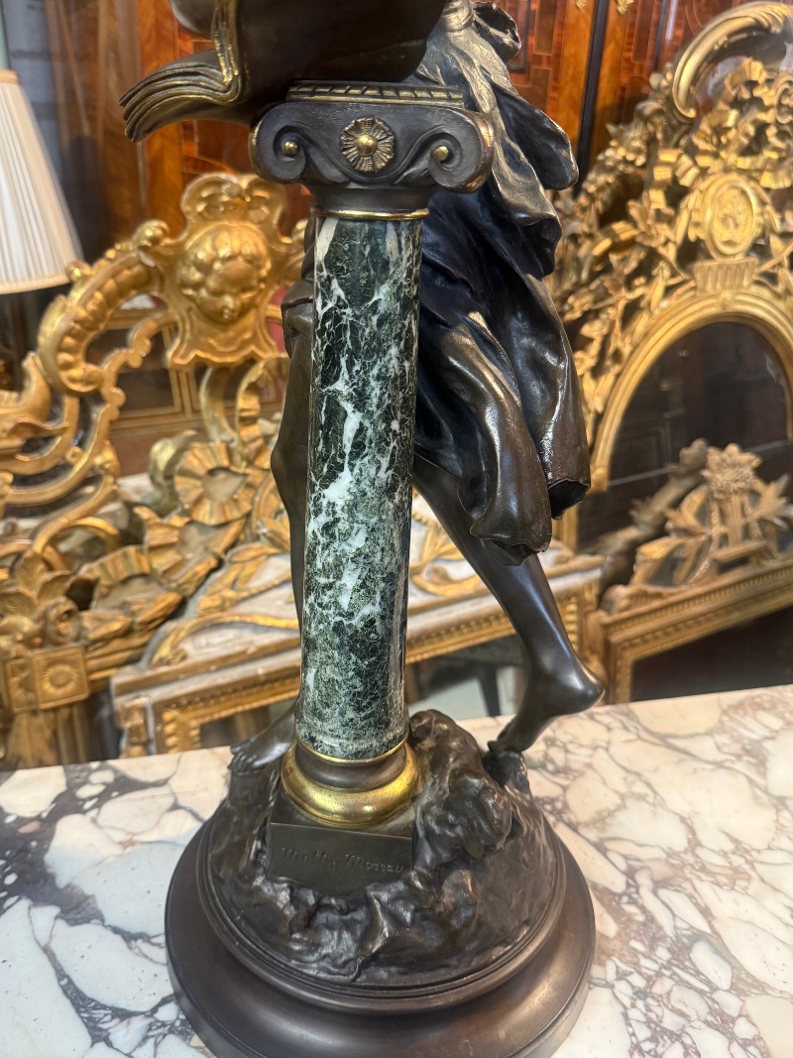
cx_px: 355
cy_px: 525
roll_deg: -1.1
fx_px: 825
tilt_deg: -24.1
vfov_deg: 65.3
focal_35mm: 27
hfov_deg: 51.3
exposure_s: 1/50
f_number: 1.78
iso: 320
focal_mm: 6.76
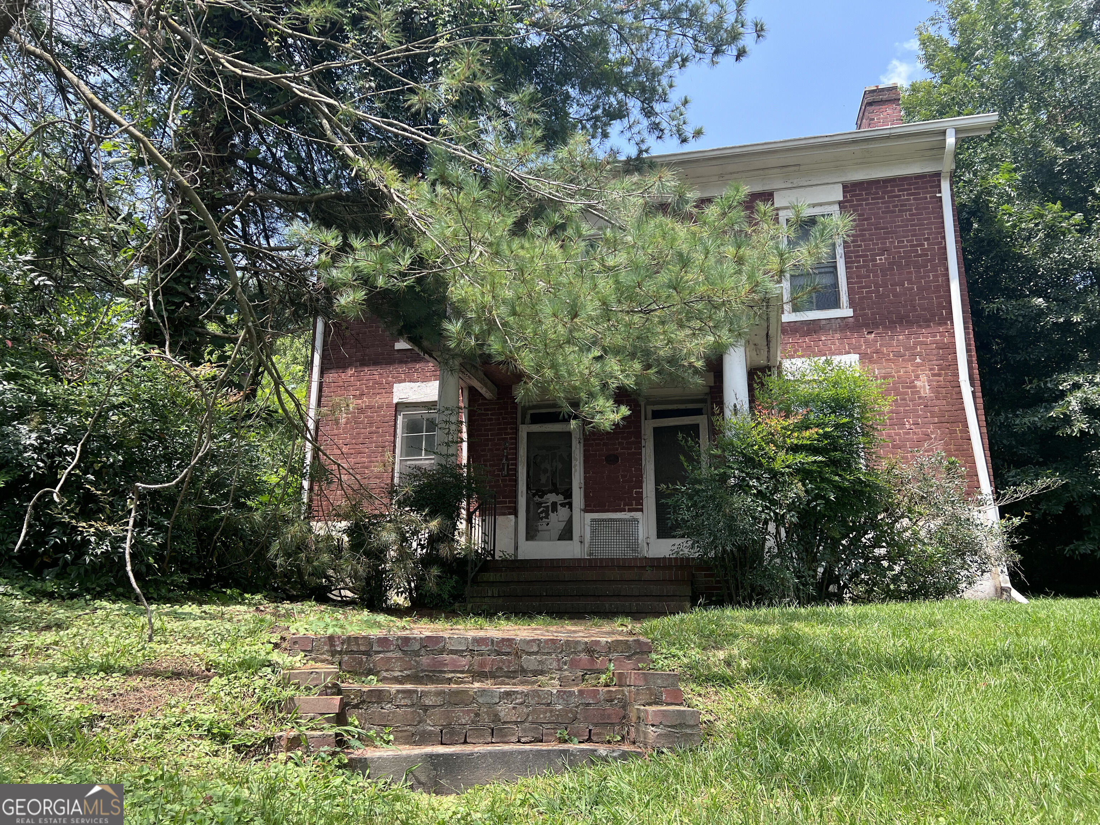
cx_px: 550
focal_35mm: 26
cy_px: 412
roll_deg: +0.2
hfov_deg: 67.3
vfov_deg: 53.1
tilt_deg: +15.5
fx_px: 826
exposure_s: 1/1266
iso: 50
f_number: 1.5
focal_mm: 5.7
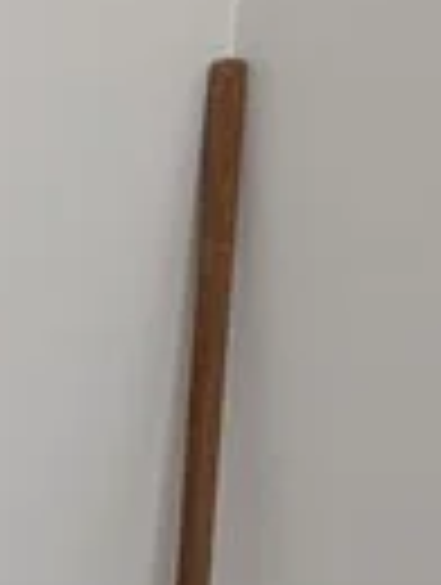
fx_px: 3183
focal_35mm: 188
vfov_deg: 9.4
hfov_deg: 6.6
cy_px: 1366
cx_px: -1231
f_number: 1.68
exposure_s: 1/95
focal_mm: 6.9
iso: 778
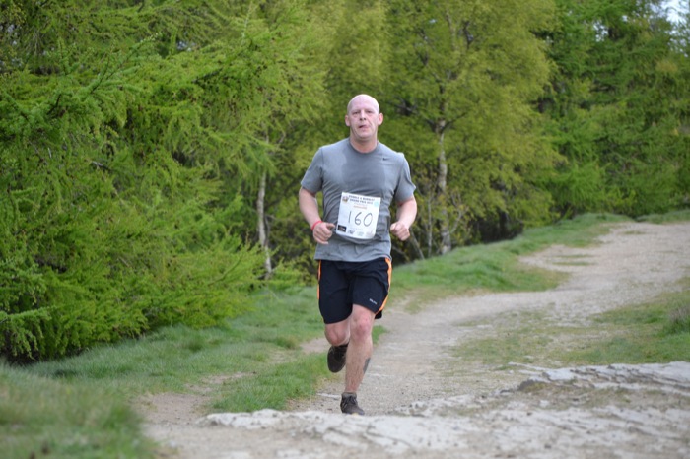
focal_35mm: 150
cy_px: 230
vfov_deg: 9.1
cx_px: 345
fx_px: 2874
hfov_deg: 13.7
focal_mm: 100
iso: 400
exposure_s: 1/640
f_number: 4.5
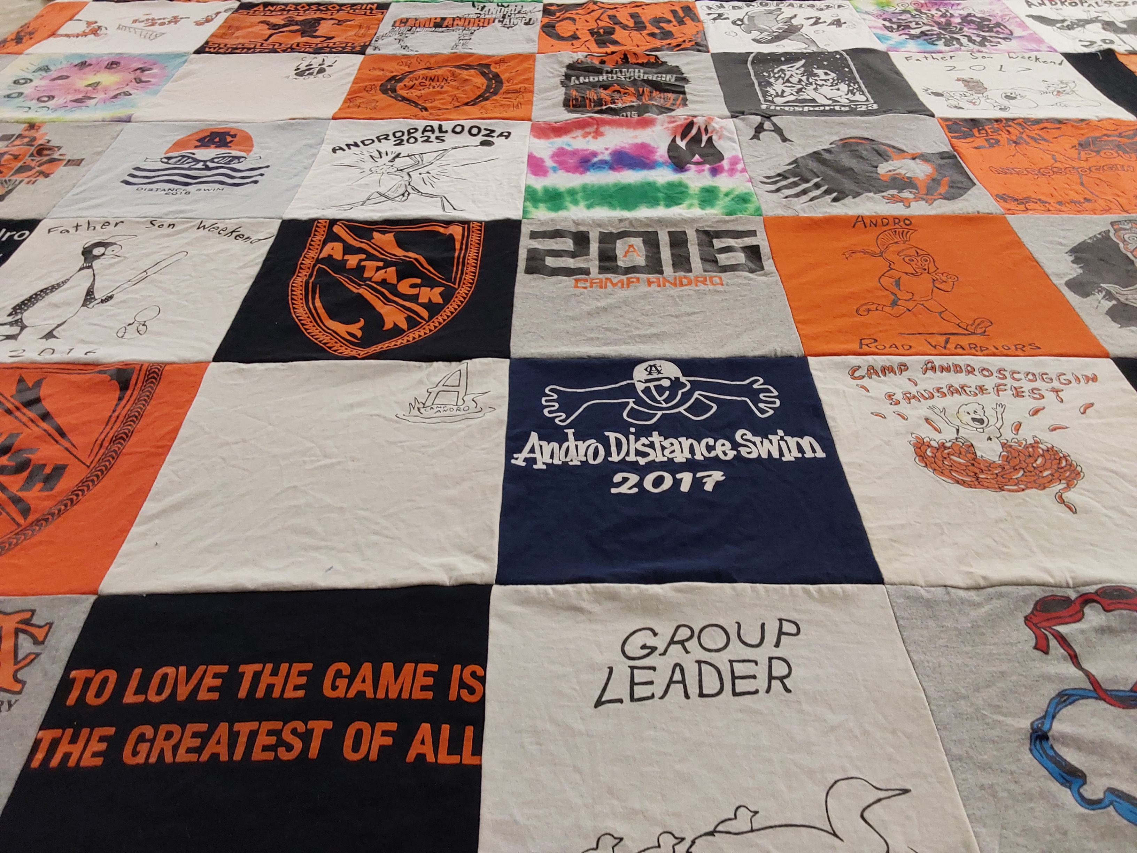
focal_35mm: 28
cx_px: 568
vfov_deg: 49.7
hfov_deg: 63.4
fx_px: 920
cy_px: 426
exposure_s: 1/50
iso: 80
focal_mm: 2.91
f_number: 1.9
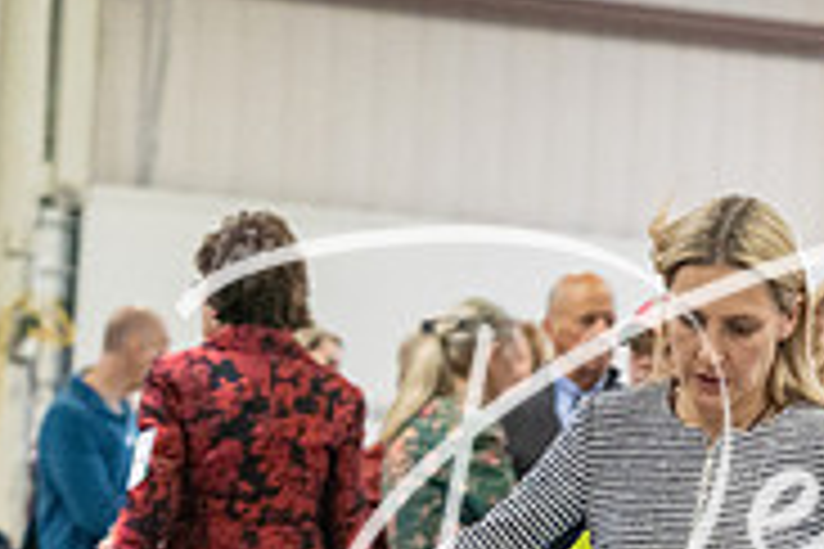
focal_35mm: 266
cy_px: 817
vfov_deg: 5.1
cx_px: 973
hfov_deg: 7.7
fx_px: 6088
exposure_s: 1/320
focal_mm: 84
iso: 6400
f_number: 3.5
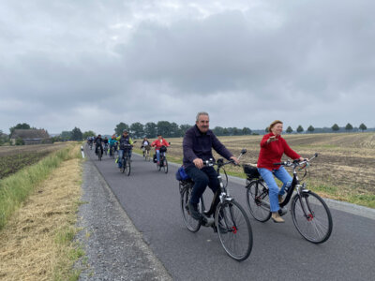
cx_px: 188
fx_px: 282
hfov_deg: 67.3
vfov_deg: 53.1
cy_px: 140
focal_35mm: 26
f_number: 1.8
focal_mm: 4.2
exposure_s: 1/2890
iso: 32
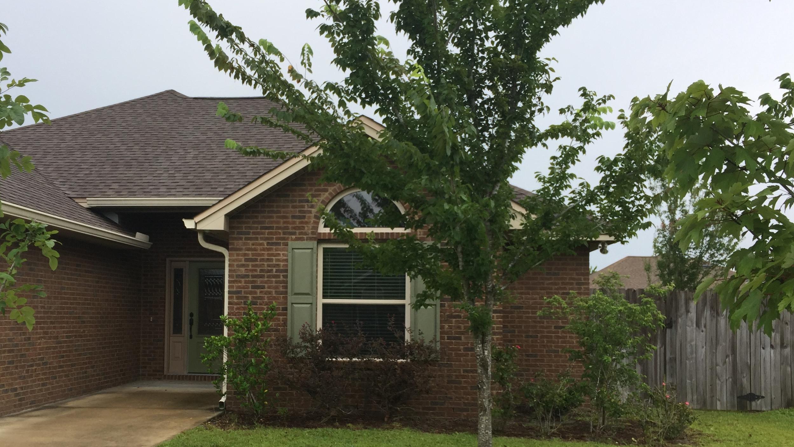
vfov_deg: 30.9
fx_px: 800
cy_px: 306
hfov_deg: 52.5
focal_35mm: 38
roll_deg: -0.8
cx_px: 324
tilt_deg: -4.3
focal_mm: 4.15
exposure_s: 1/807
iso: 32
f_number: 2.2
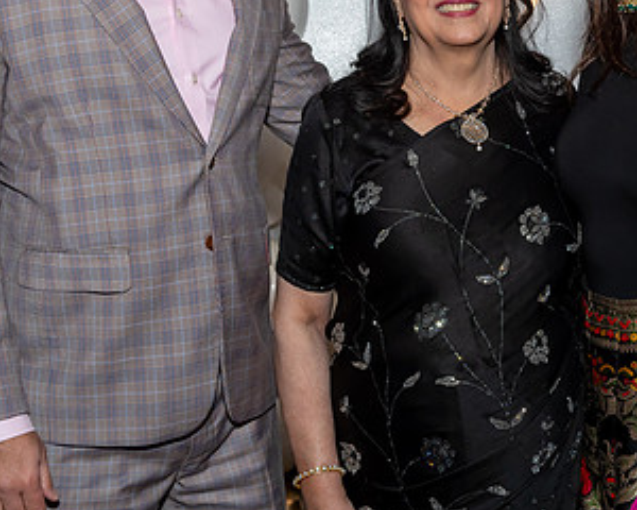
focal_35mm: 95
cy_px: 100
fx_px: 1791
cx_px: 424
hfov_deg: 20.1
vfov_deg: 16.1
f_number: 7.1
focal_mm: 30
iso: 500
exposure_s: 1/250
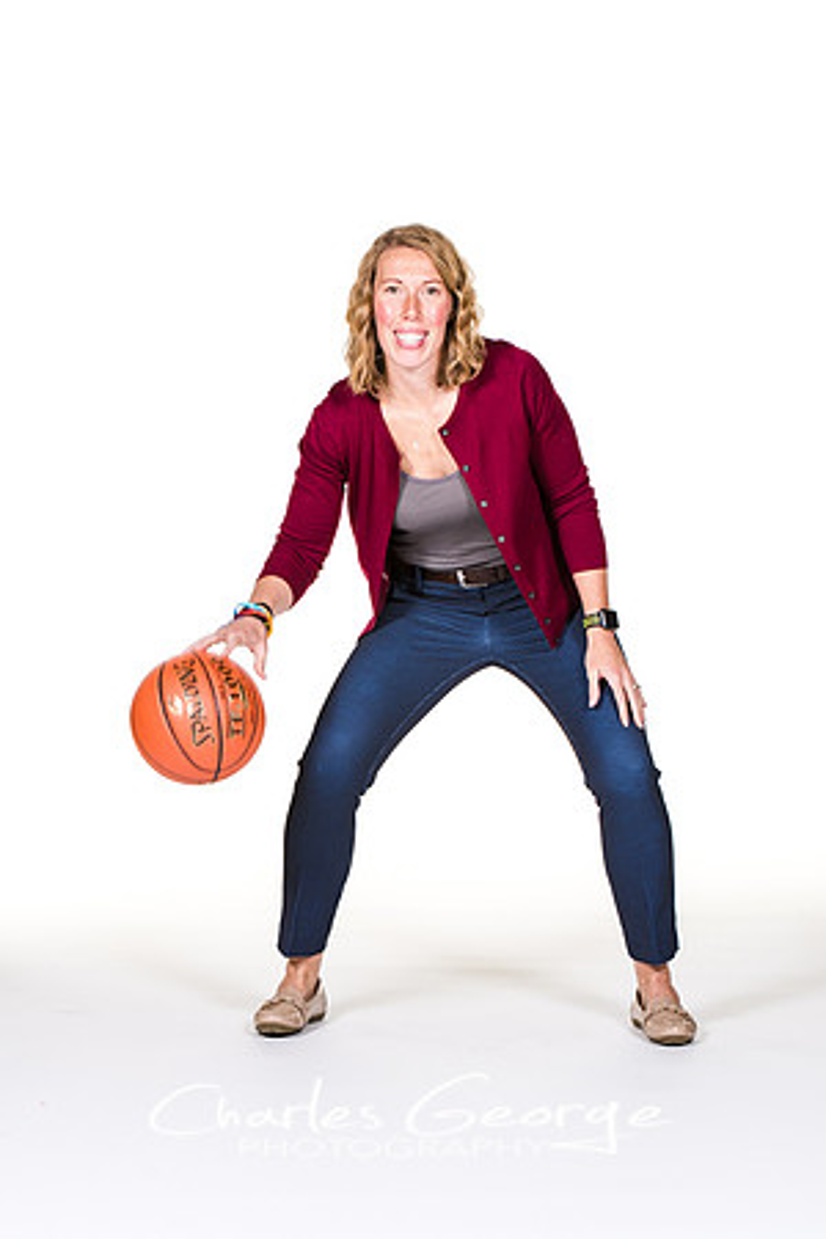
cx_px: 413
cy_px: 620
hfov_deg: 9.9
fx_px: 4749
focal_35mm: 138
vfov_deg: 14.9
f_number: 6.3
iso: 200
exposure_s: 1/160
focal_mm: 92
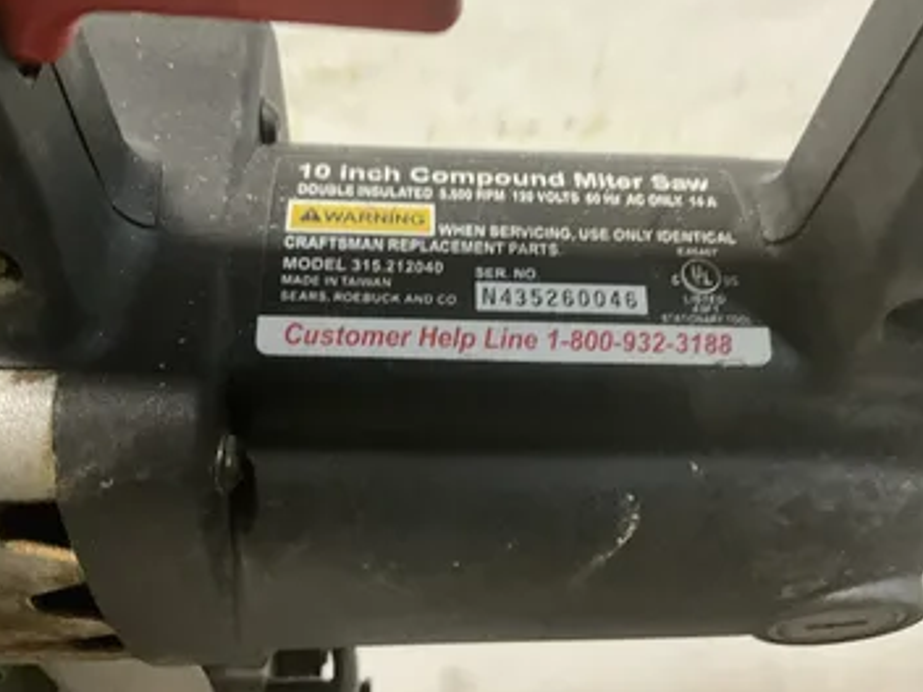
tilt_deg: -15.1
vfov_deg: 42.9
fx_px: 880
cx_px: 456
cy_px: 304
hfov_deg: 55.4
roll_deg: -1.4
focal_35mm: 33
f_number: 1.8
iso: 500
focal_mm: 3
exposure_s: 1/30
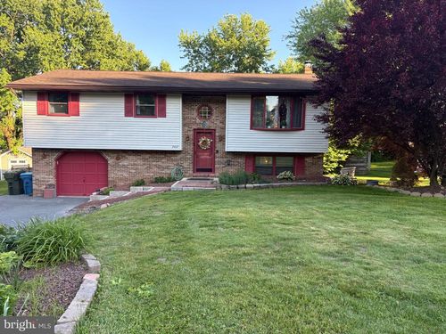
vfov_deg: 53.1
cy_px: 167
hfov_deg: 67.3
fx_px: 335
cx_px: 223
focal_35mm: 26
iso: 64
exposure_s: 1/444
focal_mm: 5.96
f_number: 1.6
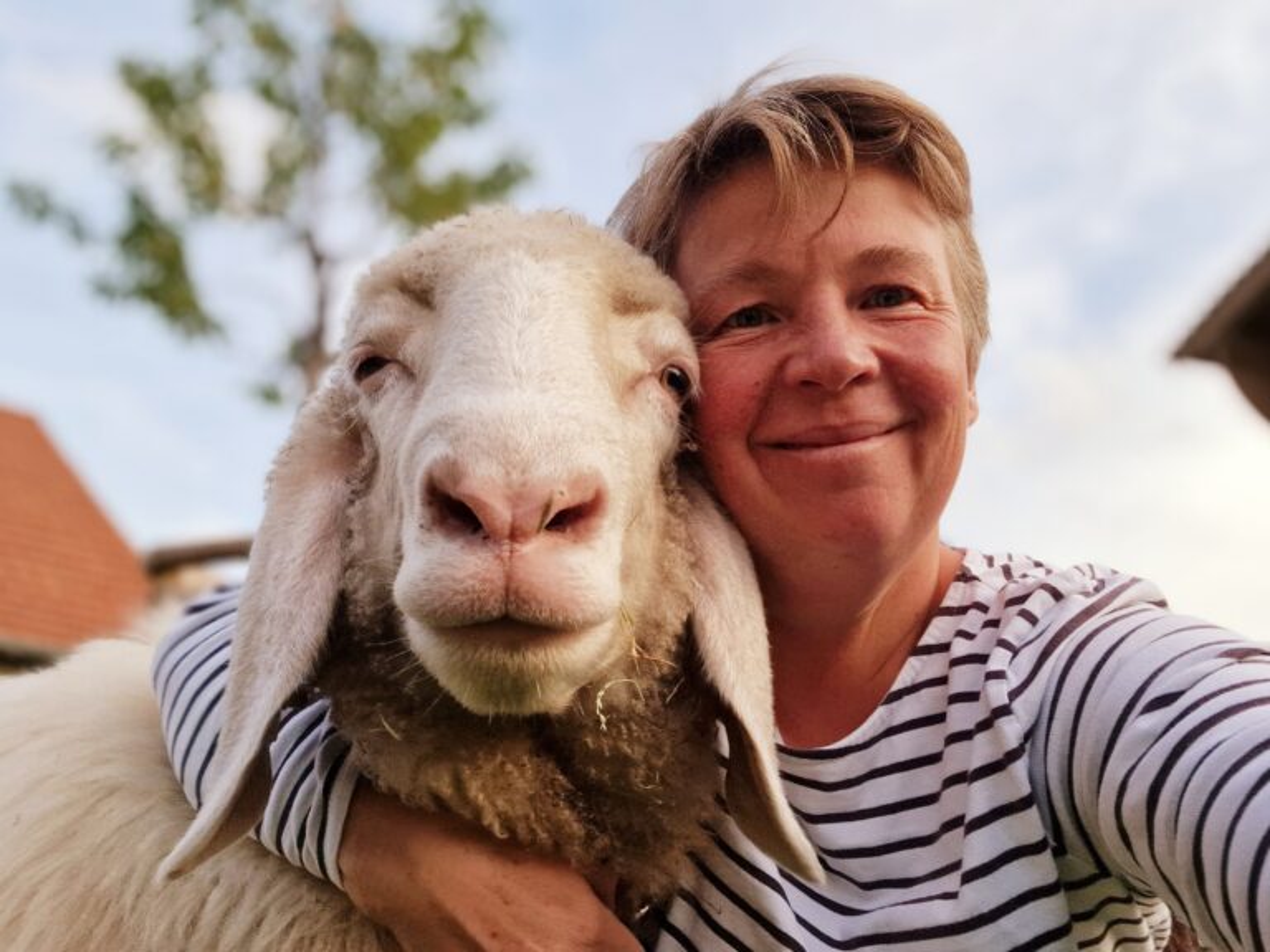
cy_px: 476
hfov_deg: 69.4
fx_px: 917
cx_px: 635
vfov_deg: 54.9
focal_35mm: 25
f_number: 2.2
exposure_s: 1/118
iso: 50
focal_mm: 3.8
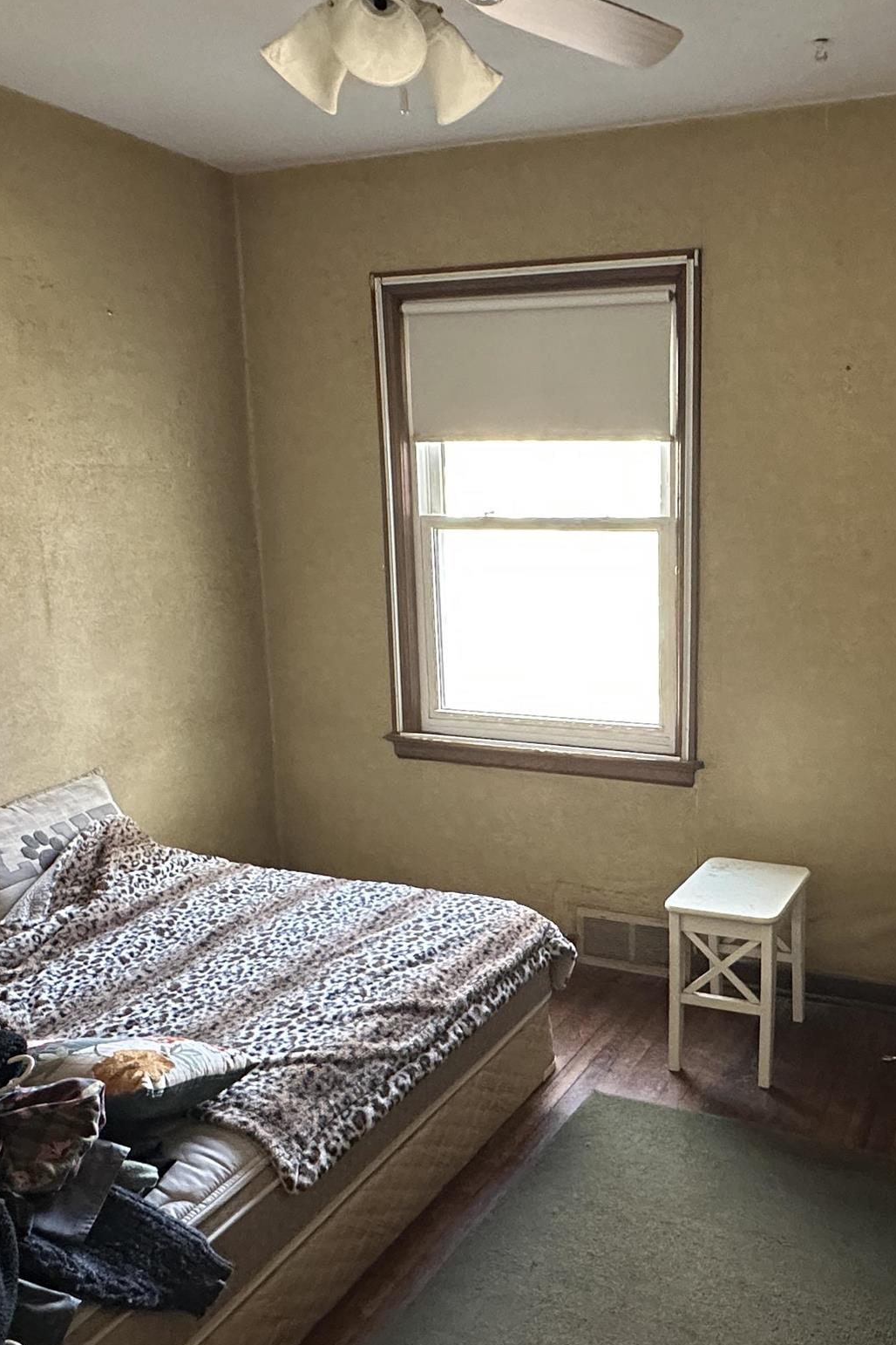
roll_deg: -0.2
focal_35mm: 29
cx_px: 706
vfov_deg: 63.6
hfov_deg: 43.1
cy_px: 709
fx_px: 1083
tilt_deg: -10.0
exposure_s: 1/60
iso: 800
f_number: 2.2
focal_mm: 2.22
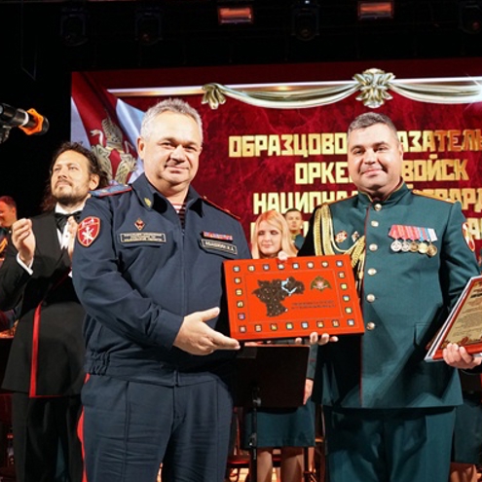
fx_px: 914
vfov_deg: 29.6
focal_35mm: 58
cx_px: 272
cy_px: 240
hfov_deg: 29.5
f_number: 4.5
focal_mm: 30
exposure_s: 1/160
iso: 1600
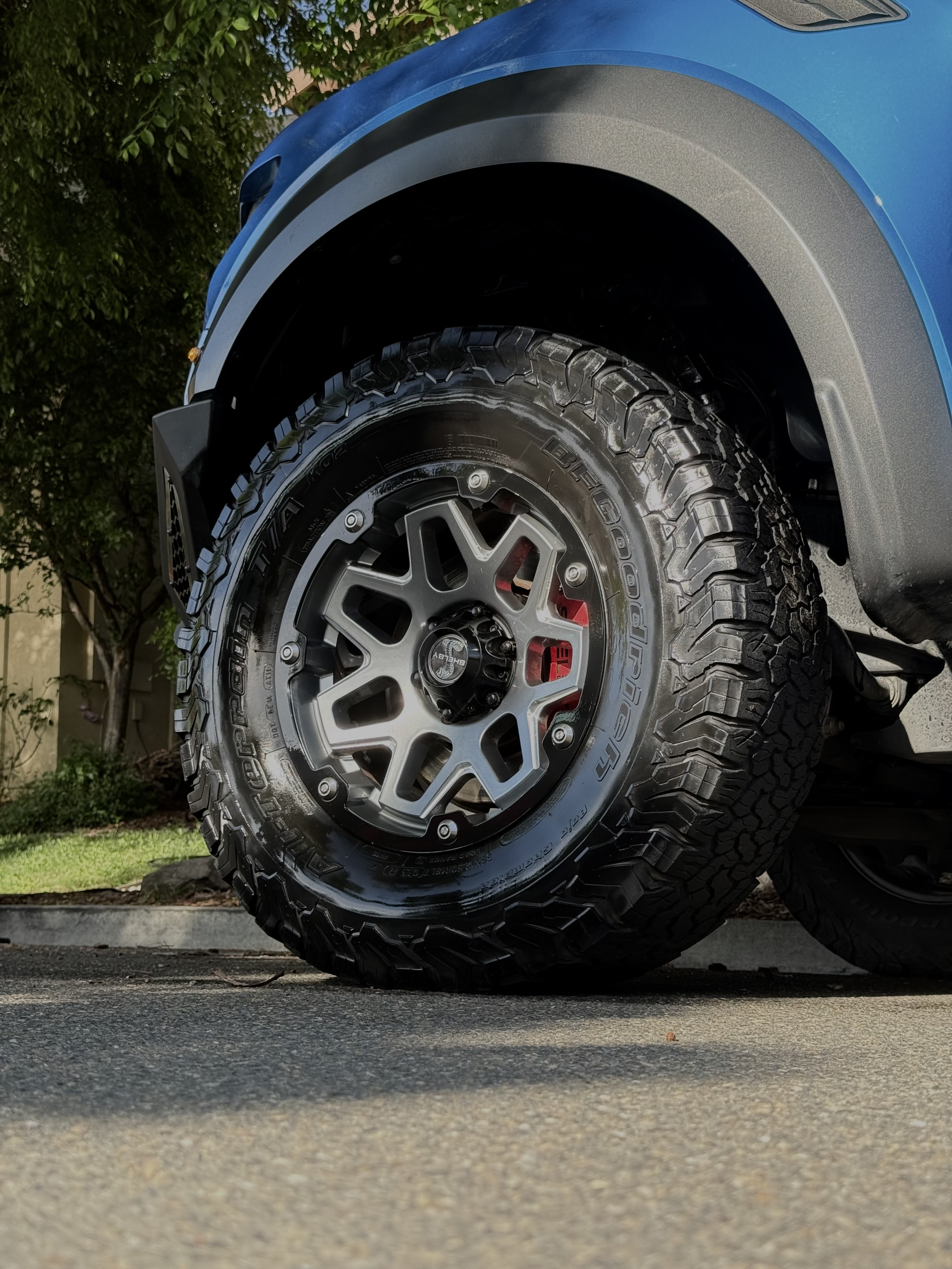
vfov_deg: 39.7
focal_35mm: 48
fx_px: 1760
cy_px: 634
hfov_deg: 30.3
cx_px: 476
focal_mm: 6.76
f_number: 1.78
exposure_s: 1/264
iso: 80
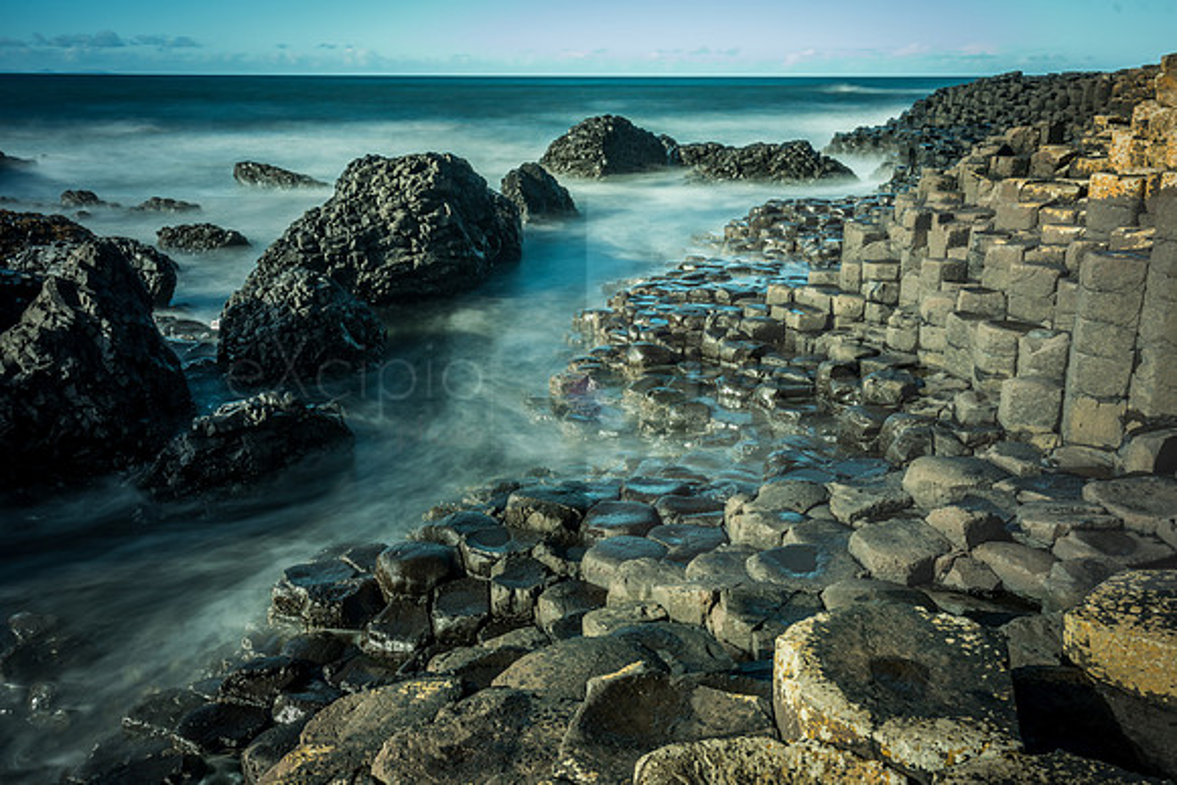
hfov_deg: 61.9
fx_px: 981
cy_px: 392
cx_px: 588
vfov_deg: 43.6
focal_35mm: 30
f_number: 9
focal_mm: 30
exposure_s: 30
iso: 50
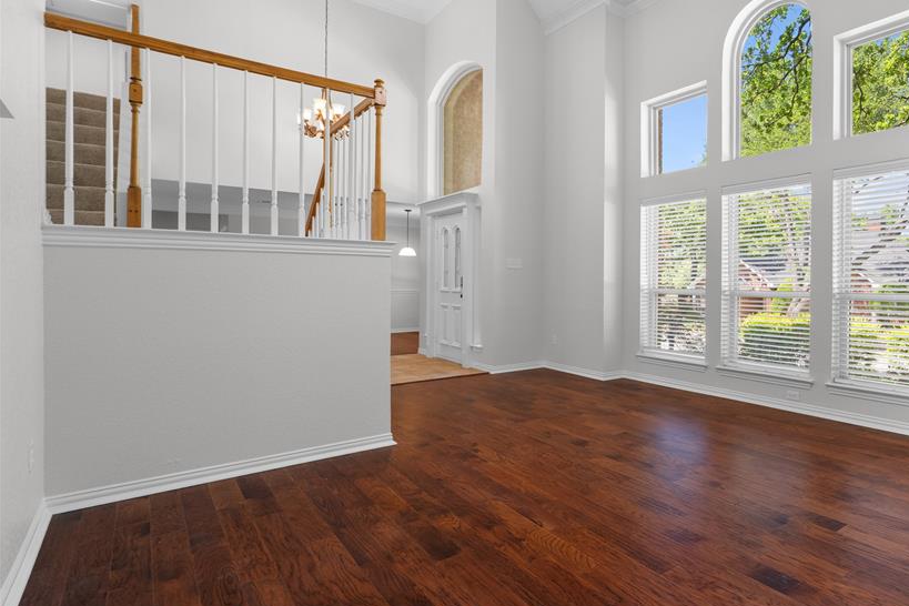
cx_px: 567
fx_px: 505
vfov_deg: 61.9
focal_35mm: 20
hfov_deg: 82.4
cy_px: 290
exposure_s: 1.3
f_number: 7.1
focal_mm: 16
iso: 800
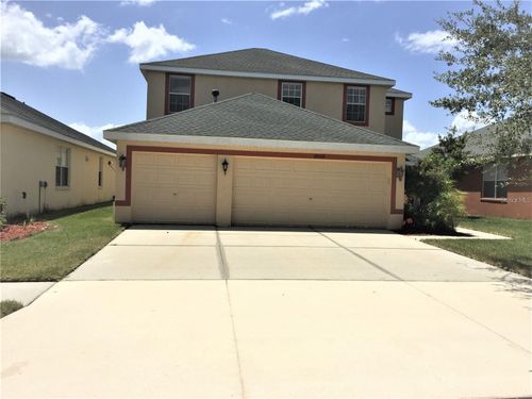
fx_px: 446
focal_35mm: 29
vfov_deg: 48.2
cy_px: 200
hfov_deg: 61.7
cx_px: 266
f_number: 2.2
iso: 32
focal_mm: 4.15
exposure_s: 1/3968
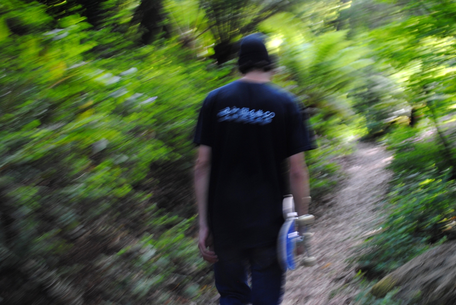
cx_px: 228
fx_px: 761
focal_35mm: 60
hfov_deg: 33.4
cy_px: 152
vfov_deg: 22.7
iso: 200
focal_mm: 40
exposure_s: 1/15
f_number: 5.3
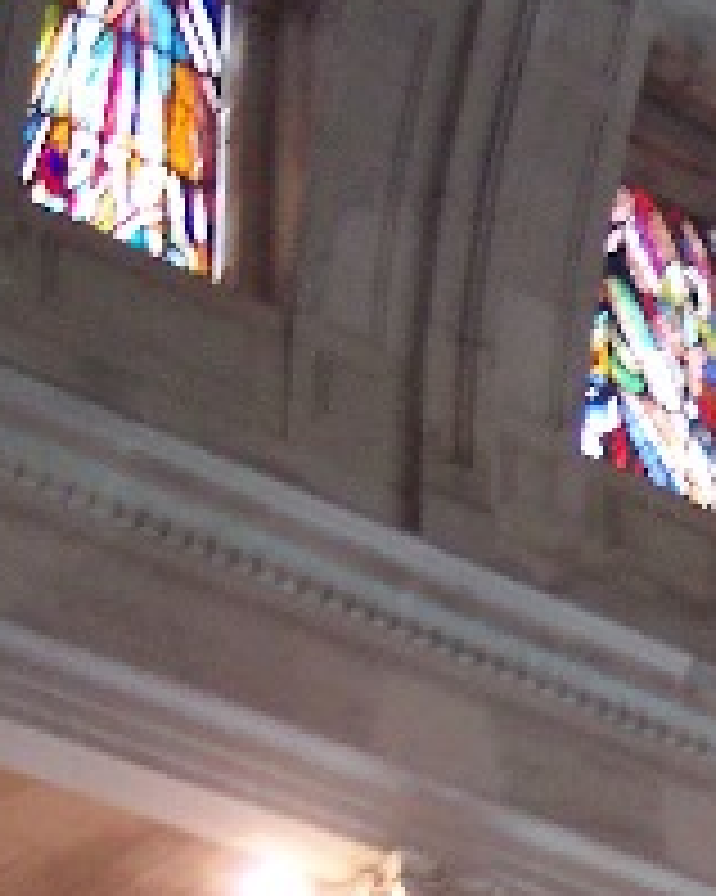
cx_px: 1067
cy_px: 1076
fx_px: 3950
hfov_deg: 10.0
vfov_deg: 12.6
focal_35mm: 149
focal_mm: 8
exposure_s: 1/15
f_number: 2.8
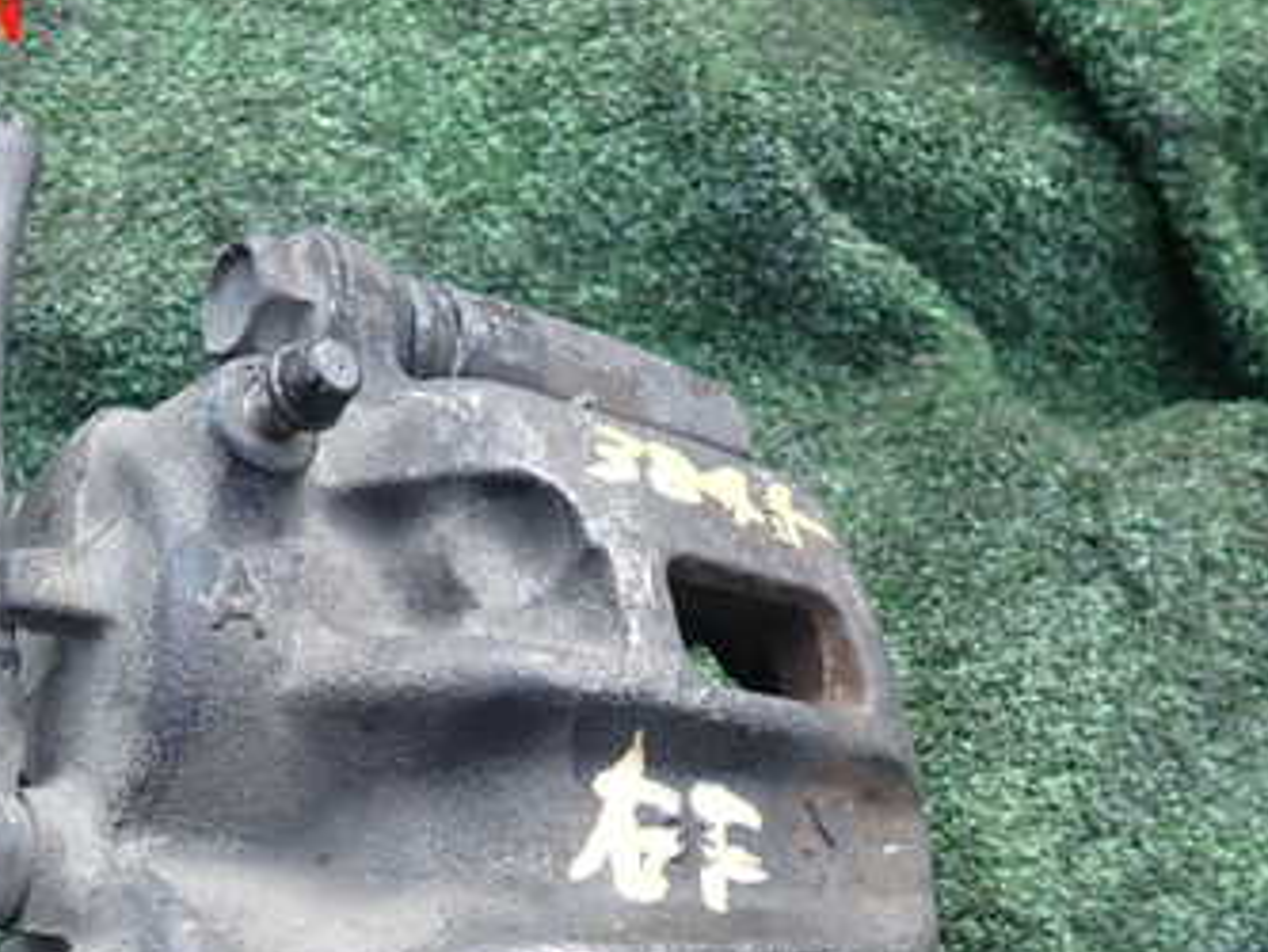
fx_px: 1649
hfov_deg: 41.7
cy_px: 826
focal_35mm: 45
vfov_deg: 31.0
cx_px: 472
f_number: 2
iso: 100
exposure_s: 1/80
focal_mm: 4.5
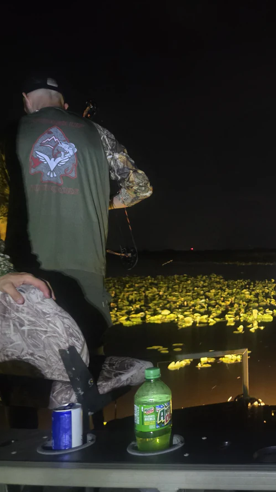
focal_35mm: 34
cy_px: 246
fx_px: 443
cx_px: 315
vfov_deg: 58.0
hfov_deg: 30.4
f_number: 1.7
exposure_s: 1/15
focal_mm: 6.3
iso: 3200
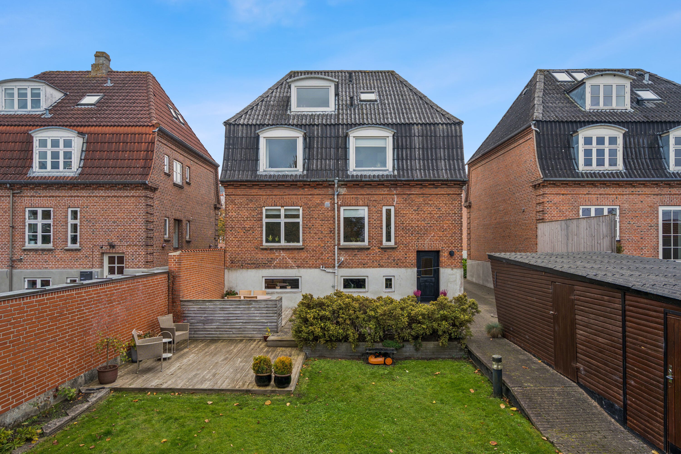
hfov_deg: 84.0
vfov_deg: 61.9
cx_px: 340
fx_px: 378
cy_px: 227
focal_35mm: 20
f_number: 4
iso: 200
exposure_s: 1/160
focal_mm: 20
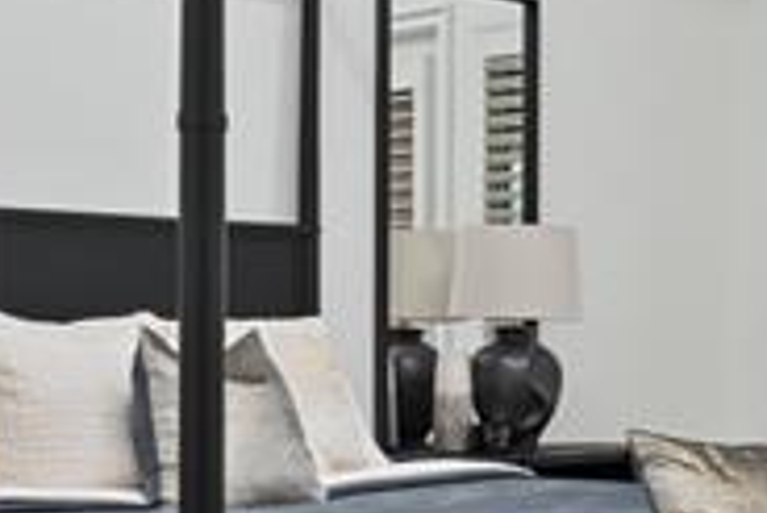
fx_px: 1898
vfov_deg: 15.2
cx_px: 750
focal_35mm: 89
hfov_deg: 22.1
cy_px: 459
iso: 640
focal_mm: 16
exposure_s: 1/6
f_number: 8
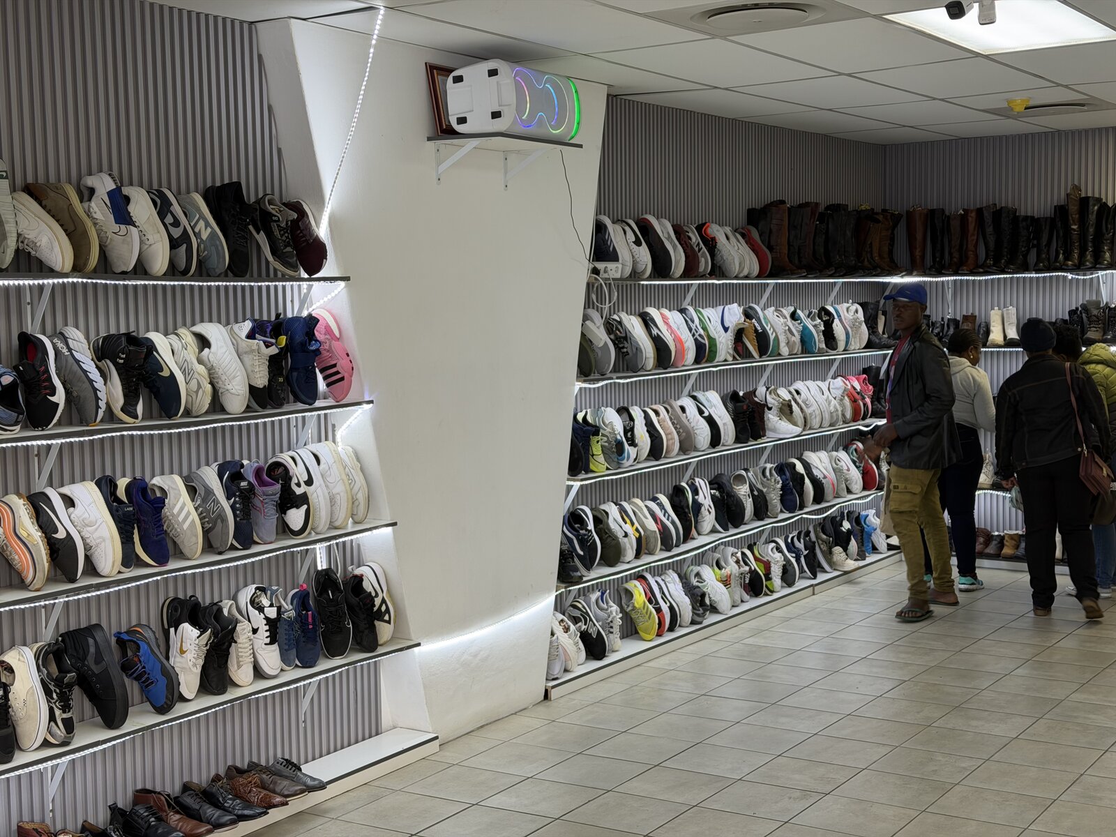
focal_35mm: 48
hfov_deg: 39.7
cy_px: 418
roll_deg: +2.1
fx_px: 1547
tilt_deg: -4.4
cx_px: 558
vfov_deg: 30.3
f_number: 1.78
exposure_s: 1/50
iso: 64
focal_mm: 6.76
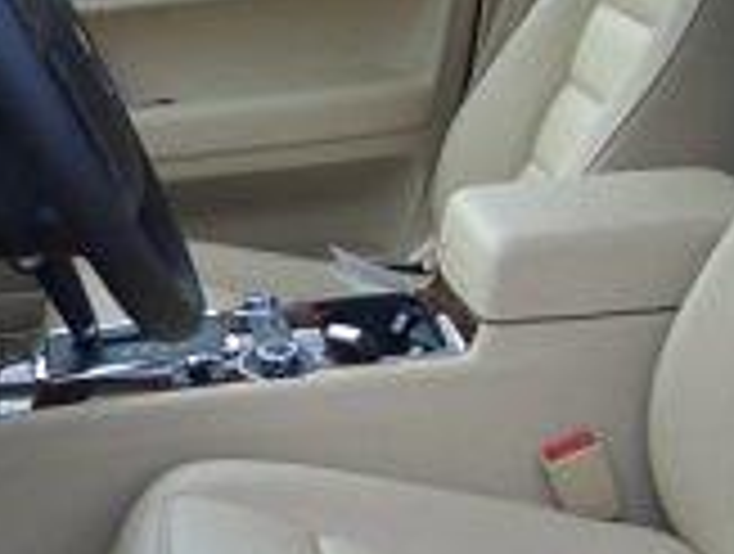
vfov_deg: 15.5
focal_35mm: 96
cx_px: 108
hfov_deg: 20.1
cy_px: 315
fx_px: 2040
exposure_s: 1/125
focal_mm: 5.8
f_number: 2.6
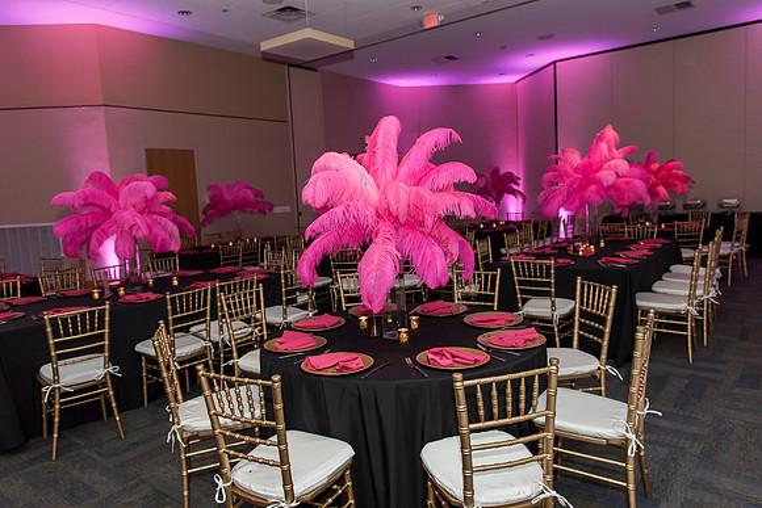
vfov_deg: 51.1
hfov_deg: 71.2
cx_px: 363
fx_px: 532
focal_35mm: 25
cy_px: 242
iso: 1600
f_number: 4
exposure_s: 1/125
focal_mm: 24
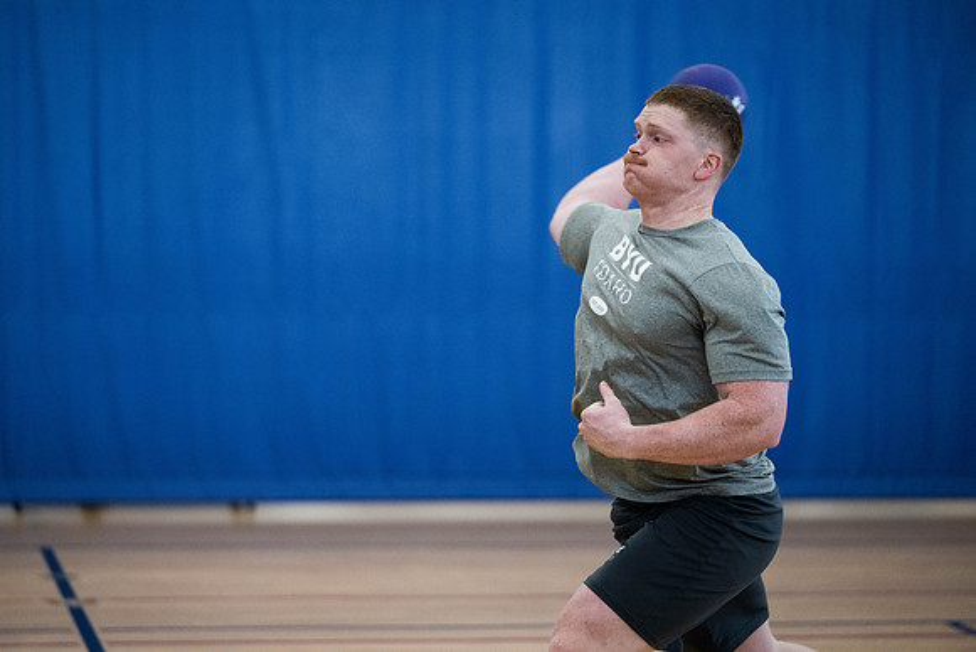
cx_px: 488
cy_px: 326
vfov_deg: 10.2
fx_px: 3661
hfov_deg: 15.2
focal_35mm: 135
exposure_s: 1/1000
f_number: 2.8
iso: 4000
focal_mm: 135
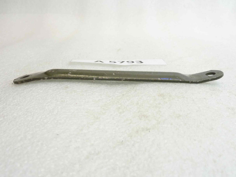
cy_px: 88
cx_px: 118
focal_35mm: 38
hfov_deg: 49.0
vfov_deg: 37.7
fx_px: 259
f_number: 3.3
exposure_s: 1/20
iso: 80
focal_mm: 4.4
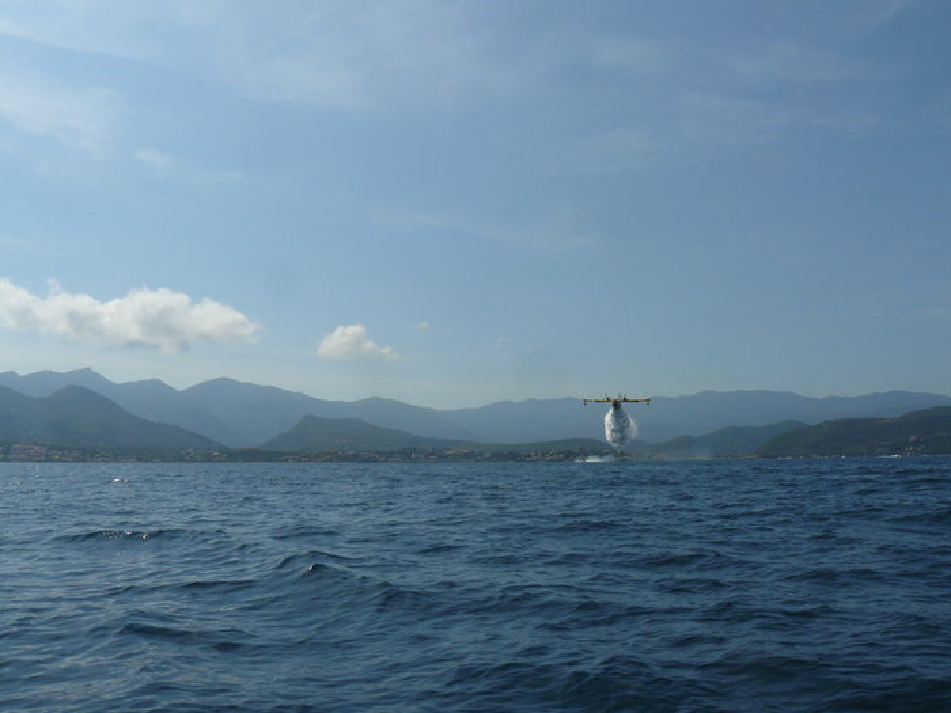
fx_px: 989
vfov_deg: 39.7
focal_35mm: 36
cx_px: 476
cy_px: 356
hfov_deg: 51.4
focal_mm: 6
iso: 100
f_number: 8
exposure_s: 1/640
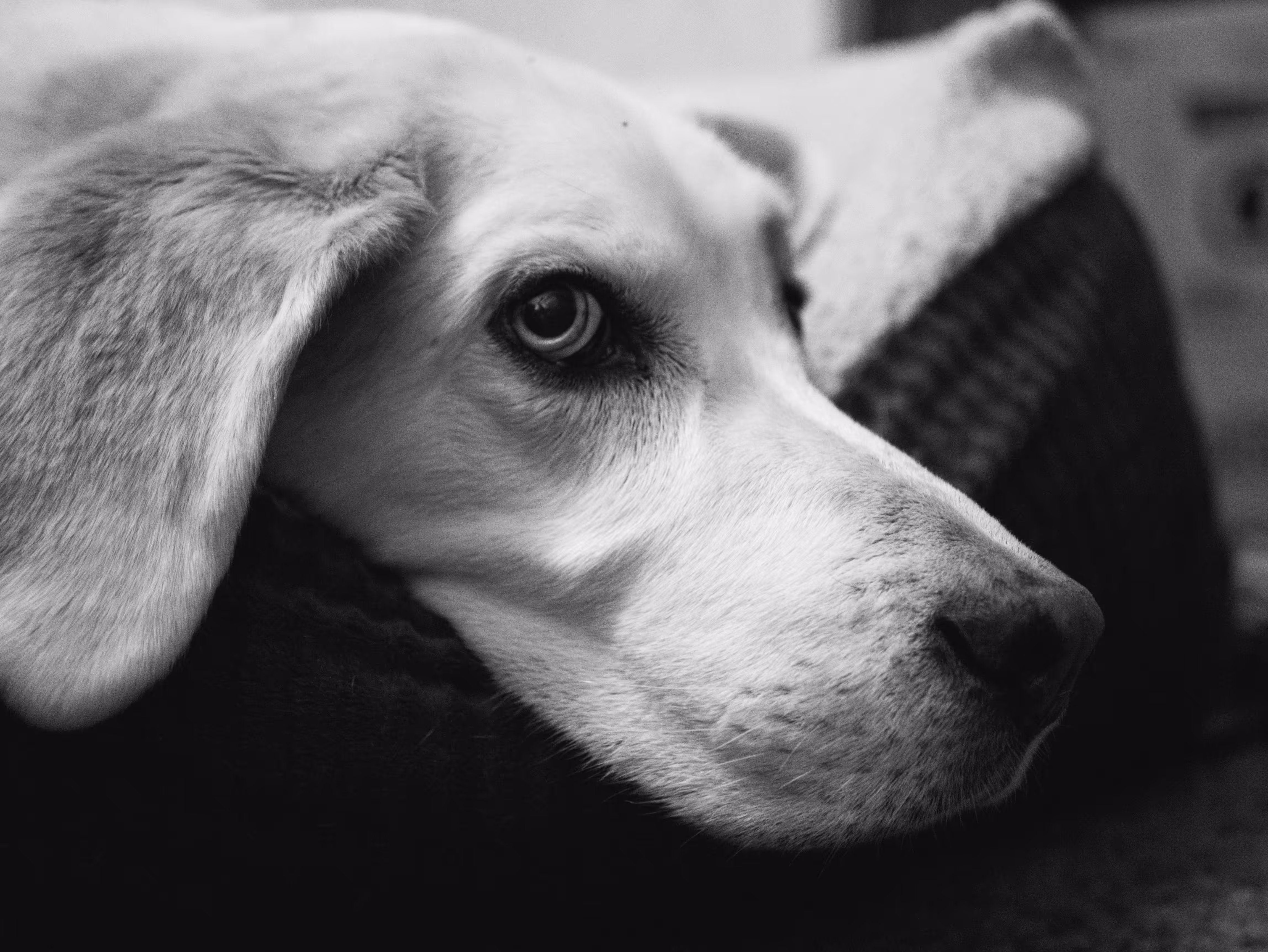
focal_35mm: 50
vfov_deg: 29.1
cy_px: 476
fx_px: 1832
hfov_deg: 38.2
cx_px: 634
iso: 3200
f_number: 1.7
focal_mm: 25
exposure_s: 1/40
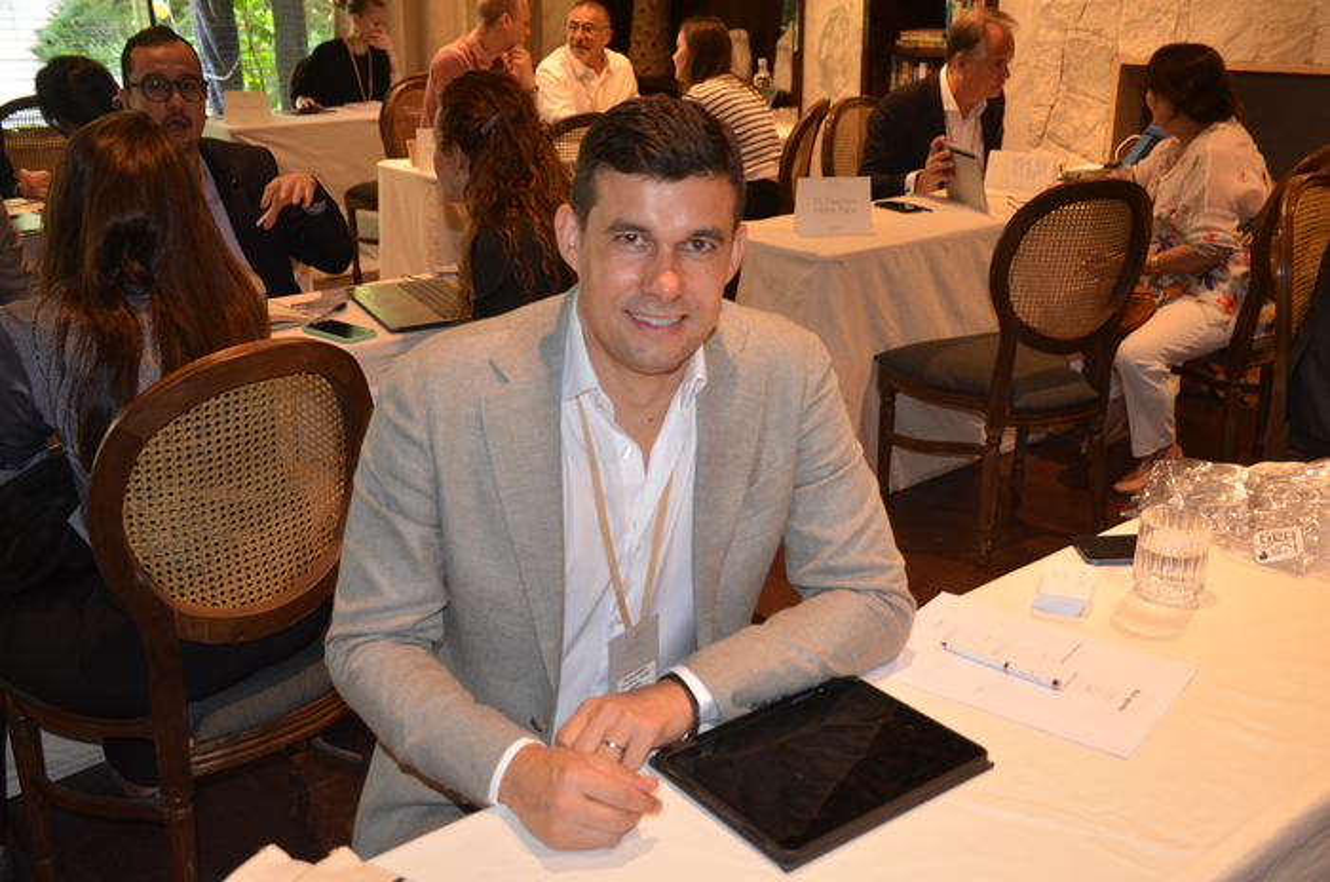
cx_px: 665
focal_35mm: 36
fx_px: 1328
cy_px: 441
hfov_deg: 53.2
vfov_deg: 36.7
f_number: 3.8
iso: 720
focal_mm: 24
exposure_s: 1/60
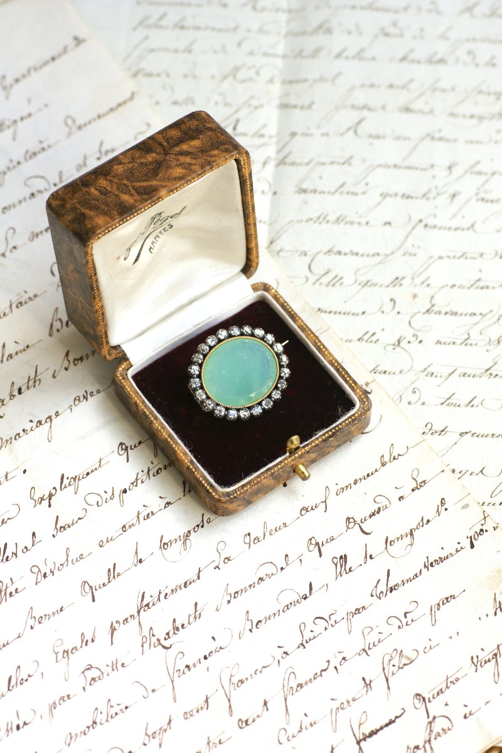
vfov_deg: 19.5
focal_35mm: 105
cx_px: 251
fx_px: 2196
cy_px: 376
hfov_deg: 13.0
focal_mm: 70
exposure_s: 1/160
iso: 200
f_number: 5.6
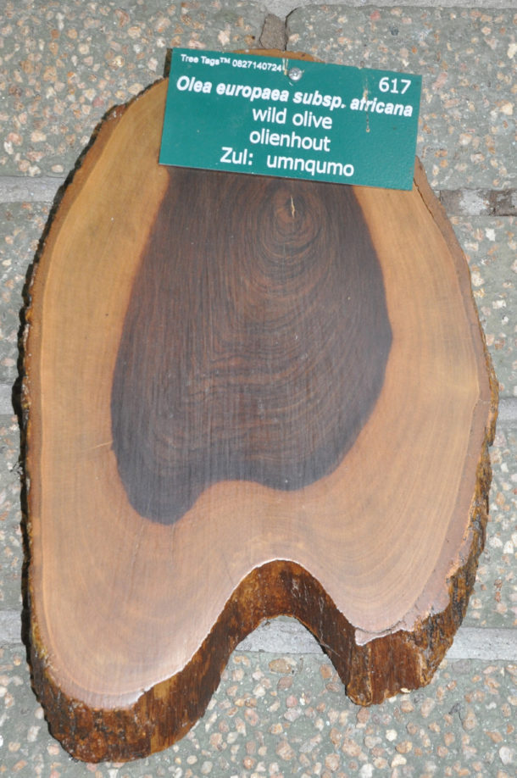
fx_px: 1231
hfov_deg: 23.7
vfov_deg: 35.1
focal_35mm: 57
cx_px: 258
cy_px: 389
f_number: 8
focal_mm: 38
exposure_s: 1/30
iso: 800
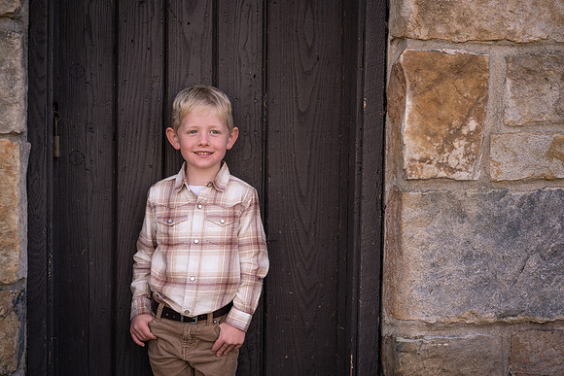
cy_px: 188
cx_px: 282
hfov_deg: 23.9
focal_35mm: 85
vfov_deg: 16.1
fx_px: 1332
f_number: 3.2
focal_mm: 85
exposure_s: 1/640
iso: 320
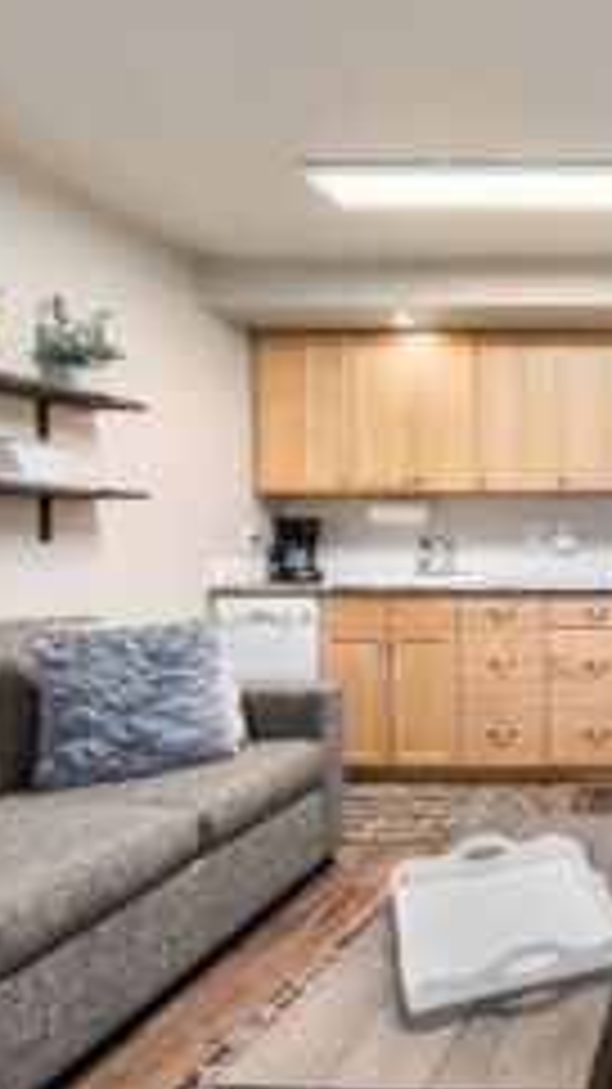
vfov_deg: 71.9
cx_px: 702
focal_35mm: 26
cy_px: 524
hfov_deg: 36.2
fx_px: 751
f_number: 8
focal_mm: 15
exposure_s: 1/10
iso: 200
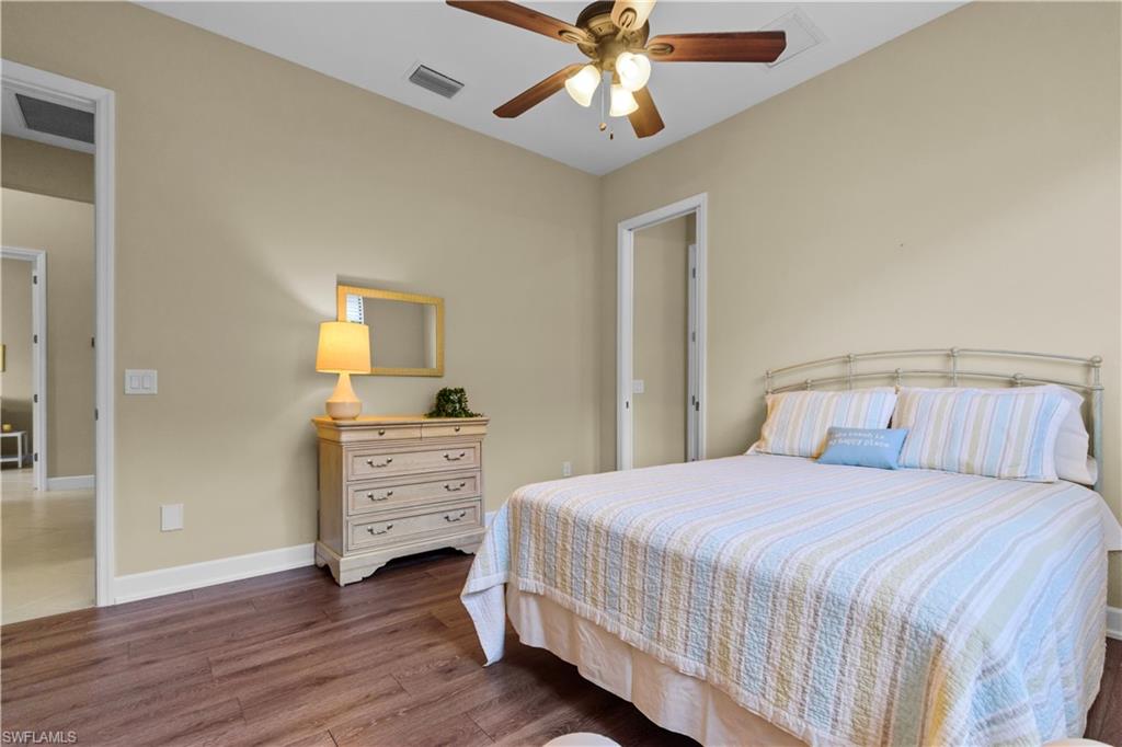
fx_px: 467
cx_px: 561
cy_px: 374
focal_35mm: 15
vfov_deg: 77.3
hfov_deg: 100.4
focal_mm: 10
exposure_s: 1/80
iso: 800
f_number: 4.5
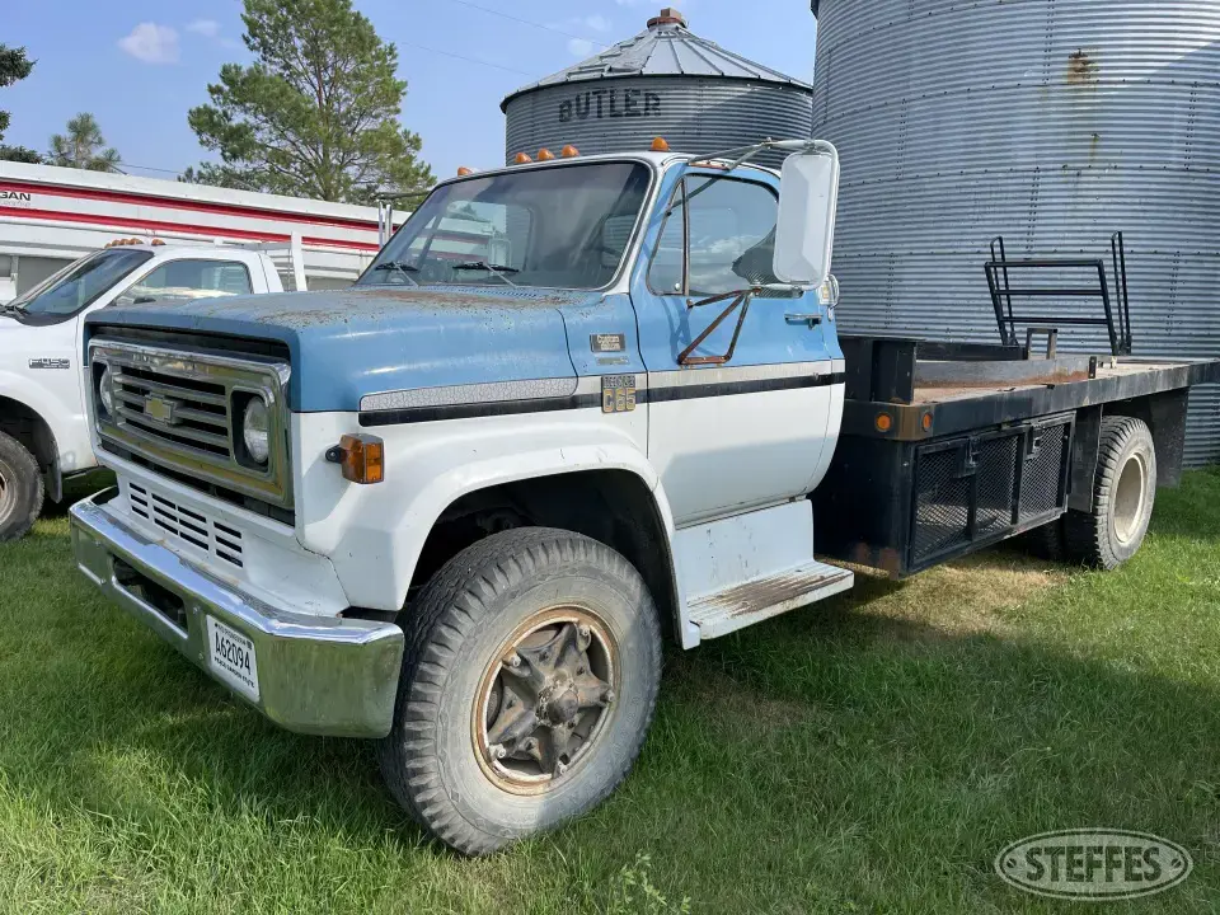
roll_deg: -0.2
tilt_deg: -7.5
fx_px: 916
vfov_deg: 53.1
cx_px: 610
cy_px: 458
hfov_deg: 67.3
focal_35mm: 26
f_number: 1.6
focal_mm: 5.1
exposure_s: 1/2123
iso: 32
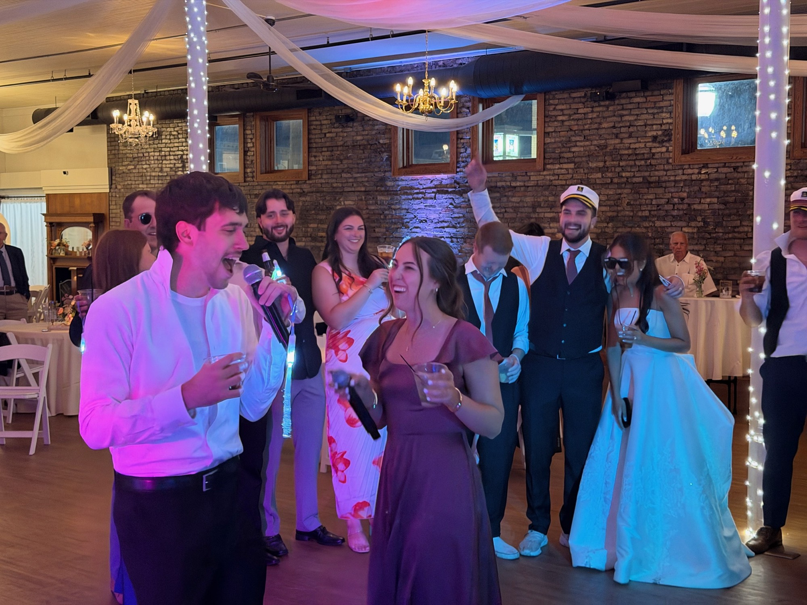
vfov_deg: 30.3
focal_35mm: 48
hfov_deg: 39.7
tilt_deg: -3.8
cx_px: 404
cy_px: 302
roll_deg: +0.0
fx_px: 1119
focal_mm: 6.76
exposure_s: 1/20
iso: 800
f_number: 1.78
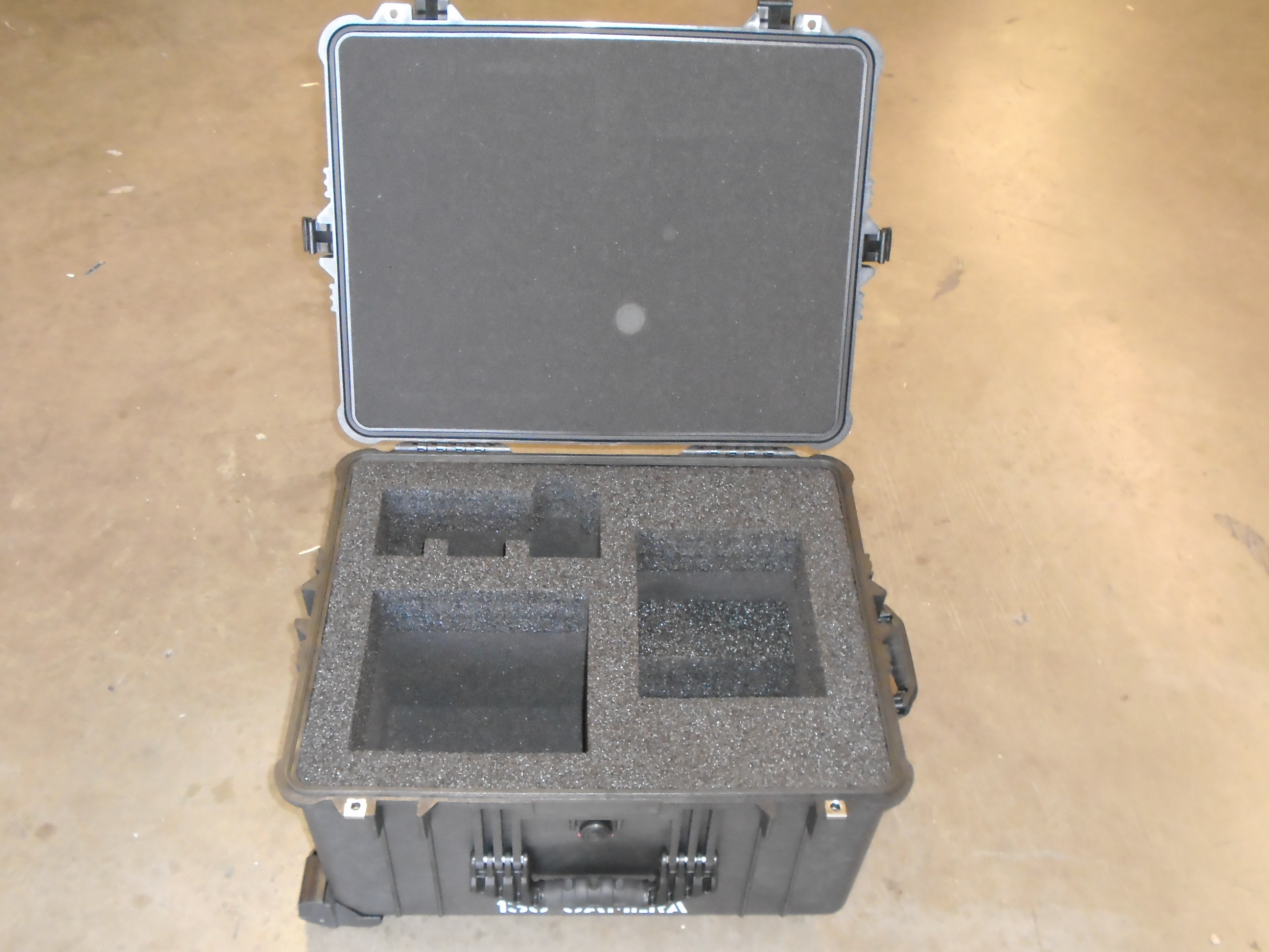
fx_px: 1320
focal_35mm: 36
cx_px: 634
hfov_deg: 51.4
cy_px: 476
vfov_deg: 39.7
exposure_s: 1/40
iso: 640
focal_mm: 6.4
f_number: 3.8
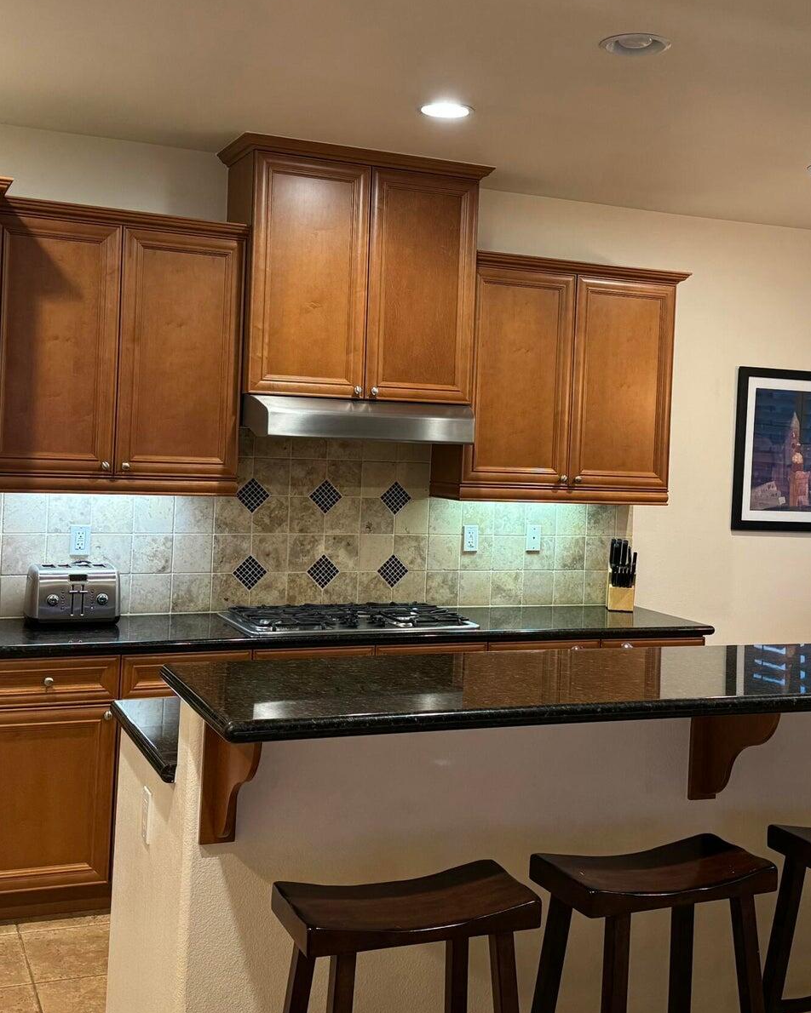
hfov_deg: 35.6
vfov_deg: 43.7
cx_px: 444
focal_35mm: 42
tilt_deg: -0.3
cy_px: 438
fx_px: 1260
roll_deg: -2.5
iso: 320
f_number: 1.78
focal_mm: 6.76
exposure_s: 1/60
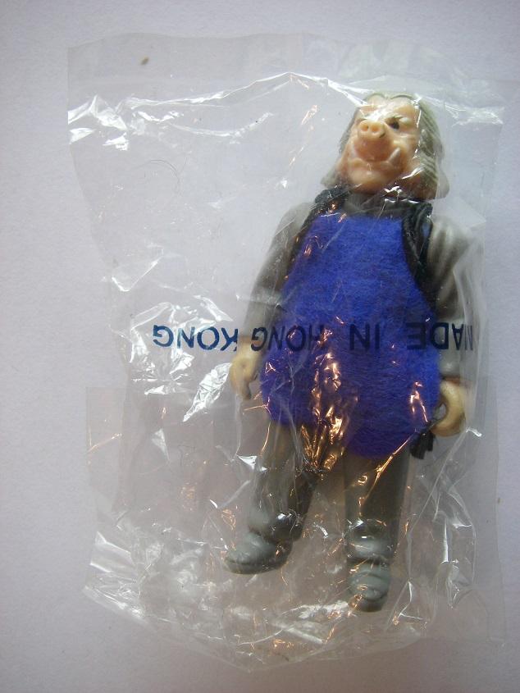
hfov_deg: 37.7
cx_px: 260
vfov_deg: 49.0
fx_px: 761
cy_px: 346
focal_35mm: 38
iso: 200
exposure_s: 1/40
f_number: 3.3
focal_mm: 6.3
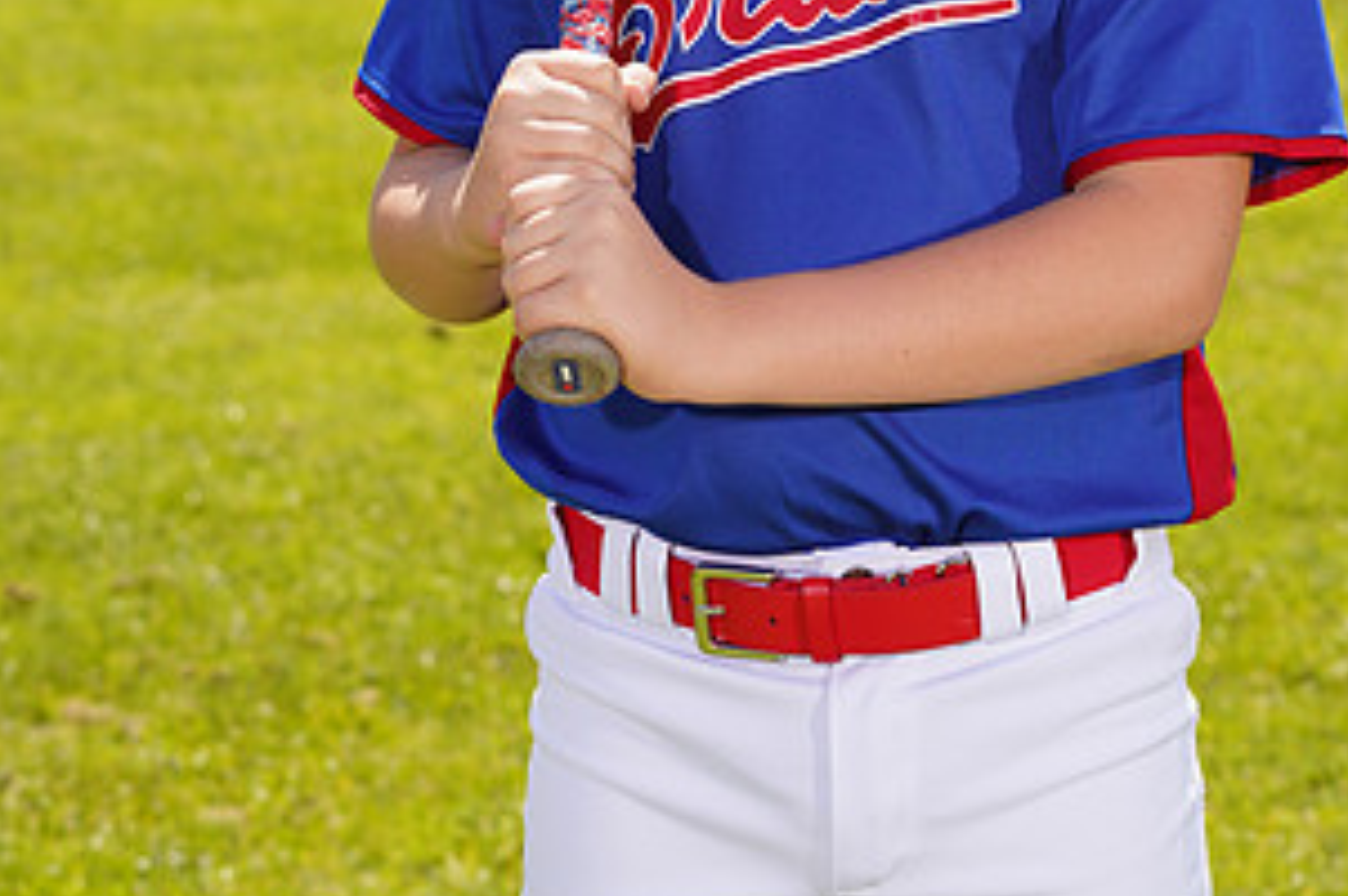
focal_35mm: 193
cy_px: -179
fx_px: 7219
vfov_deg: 7.0
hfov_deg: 10.7
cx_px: 683
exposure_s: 1/160
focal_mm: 100
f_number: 9
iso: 100
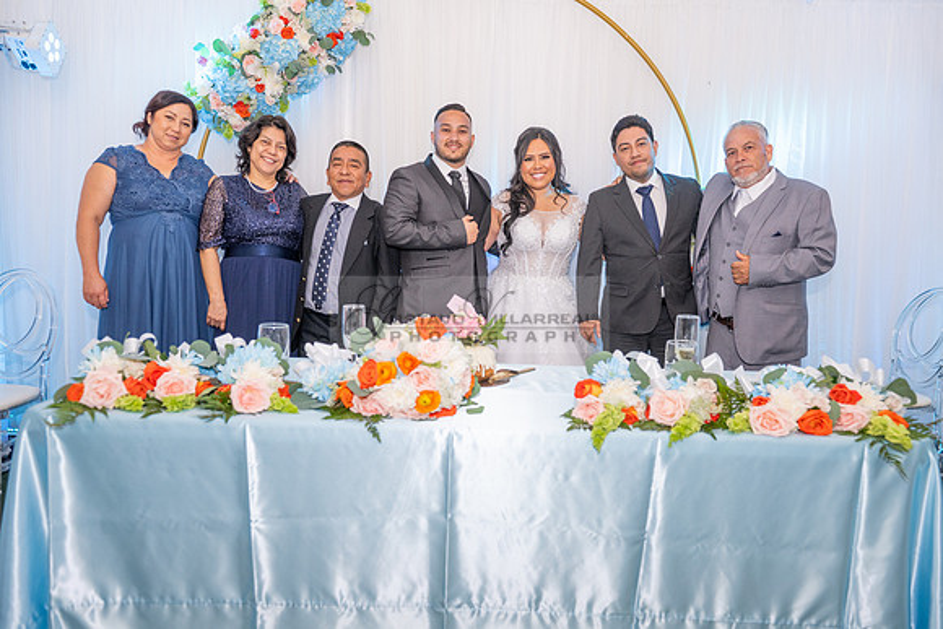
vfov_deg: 46.4
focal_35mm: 28
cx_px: 472
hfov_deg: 65.5
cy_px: 314
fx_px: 734
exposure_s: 1/200
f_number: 4.5
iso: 1000
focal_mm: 28
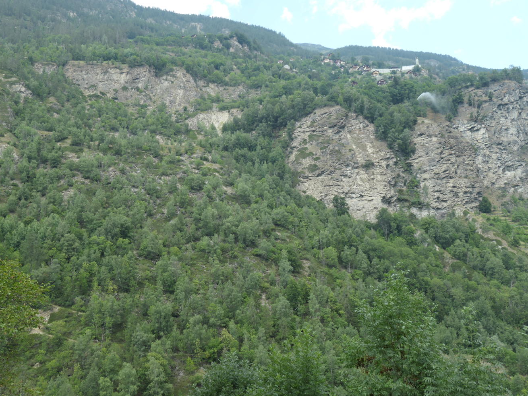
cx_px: 260
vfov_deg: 42.9
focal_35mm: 33
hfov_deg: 55.4
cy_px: 198
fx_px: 503
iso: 200
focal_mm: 11.1
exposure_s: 1/400
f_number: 3.6
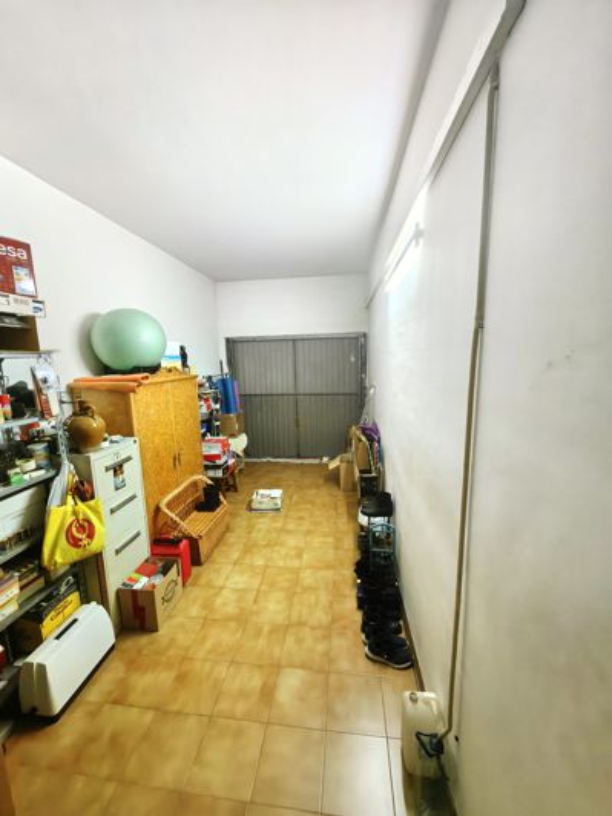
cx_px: 306
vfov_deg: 106.2
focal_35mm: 13
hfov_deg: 89.9
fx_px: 306
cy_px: 408
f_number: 2.2
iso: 160
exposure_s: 1/50
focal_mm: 1.76
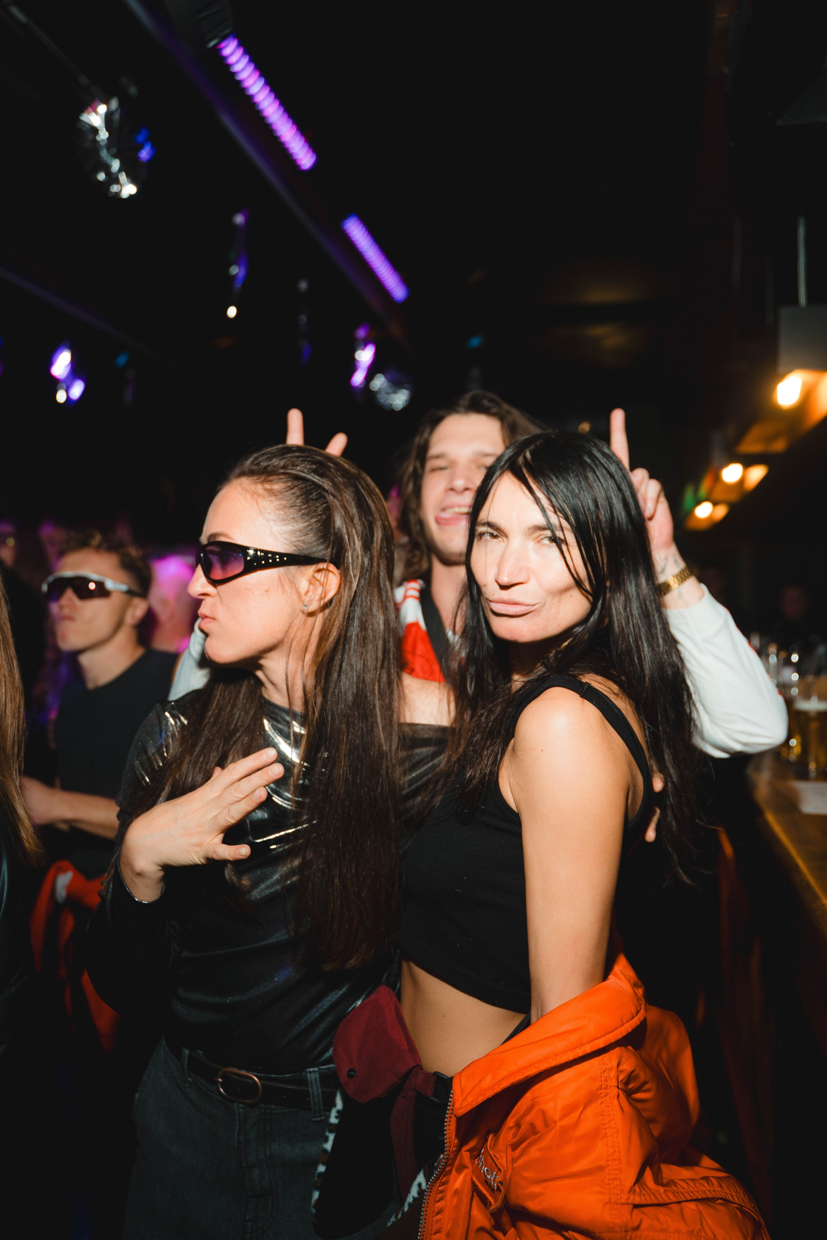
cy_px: 620
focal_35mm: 28
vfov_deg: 65.5
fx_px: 964
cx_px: 414
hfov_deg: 46.4
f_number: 2.8
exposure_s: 1/15
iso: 250
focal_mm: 28
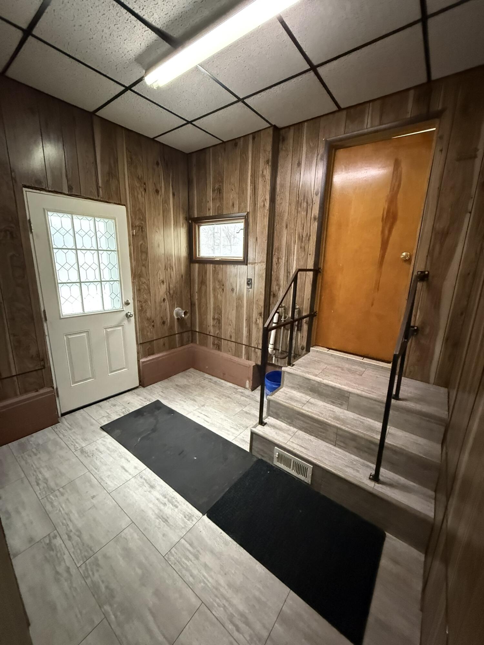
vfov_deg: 102.1
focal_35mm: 14
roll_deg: -1.1
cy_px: 322
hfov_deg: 85.7
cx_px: 242
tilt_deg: -12.8
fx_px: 261
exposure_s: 1/40
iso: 1250
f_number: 2.2
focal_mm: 2.22
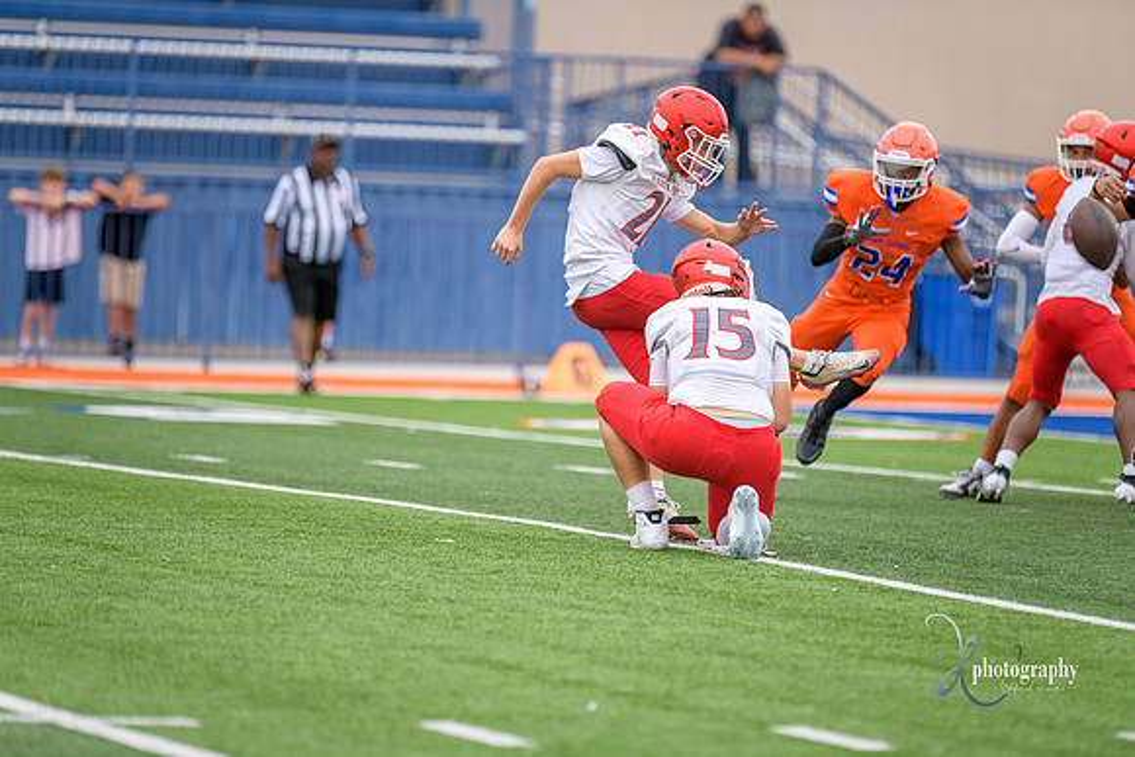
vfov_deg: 5.5
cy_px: 378
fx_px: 7883
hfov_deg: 8.2
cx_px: 568
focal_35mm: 250
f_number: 2.8
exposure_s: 1/1000
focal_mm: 250
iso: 560
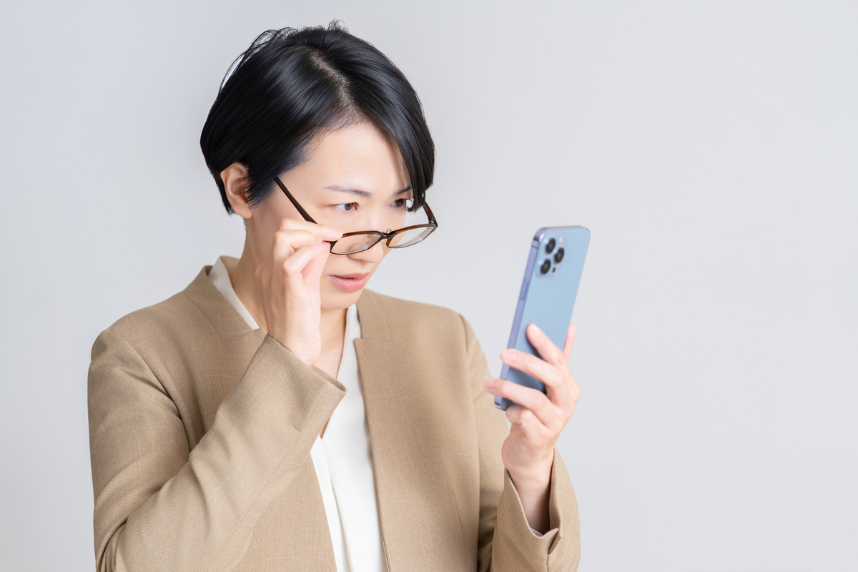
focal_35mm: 70
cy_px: 286
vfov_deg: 19.5
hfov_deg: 28.8
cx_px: 429
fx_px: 1668
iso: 250
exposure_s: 1/125
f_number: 2.8
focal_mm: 70
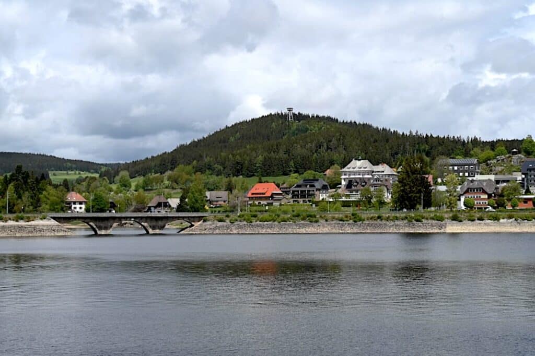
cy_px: 178
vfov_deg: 26.0
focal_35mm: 52
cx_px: 268
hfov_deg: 38.2
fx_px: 772
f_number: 8
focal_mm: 52
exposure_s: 1/500
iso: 100
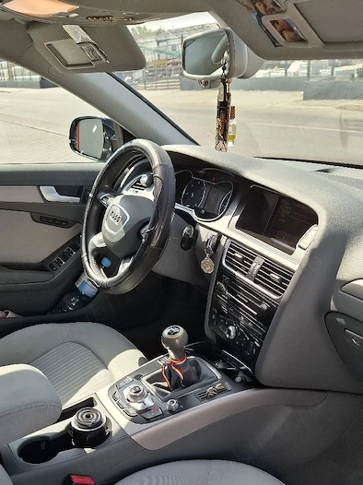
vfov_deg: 51.7
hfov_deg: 40.6
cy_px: 321
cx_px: 157
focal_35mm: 35
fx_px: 490
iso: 50
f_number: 1.8
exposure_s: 1/667
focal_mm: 5.54
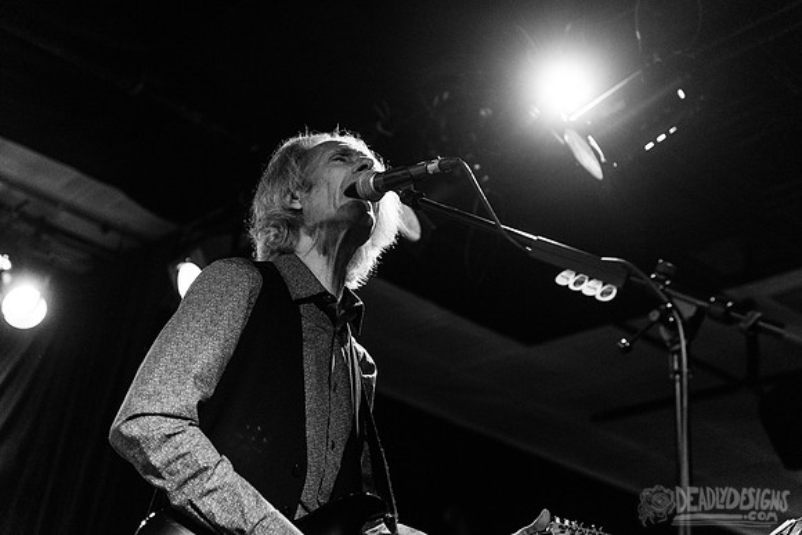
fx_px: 1226
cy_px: 268
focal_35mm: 55
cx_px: 401
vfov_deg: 24.6
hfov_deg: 36.2
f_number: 3.2
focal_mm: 55
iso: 2000
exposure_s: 1/200
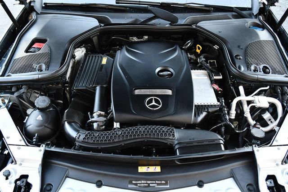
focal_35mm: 36
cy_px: 96
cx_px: 144
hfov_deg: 53.1
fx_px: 288
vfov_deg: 36.9
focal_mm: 18
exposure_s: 1/200
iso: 800
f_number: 3.5
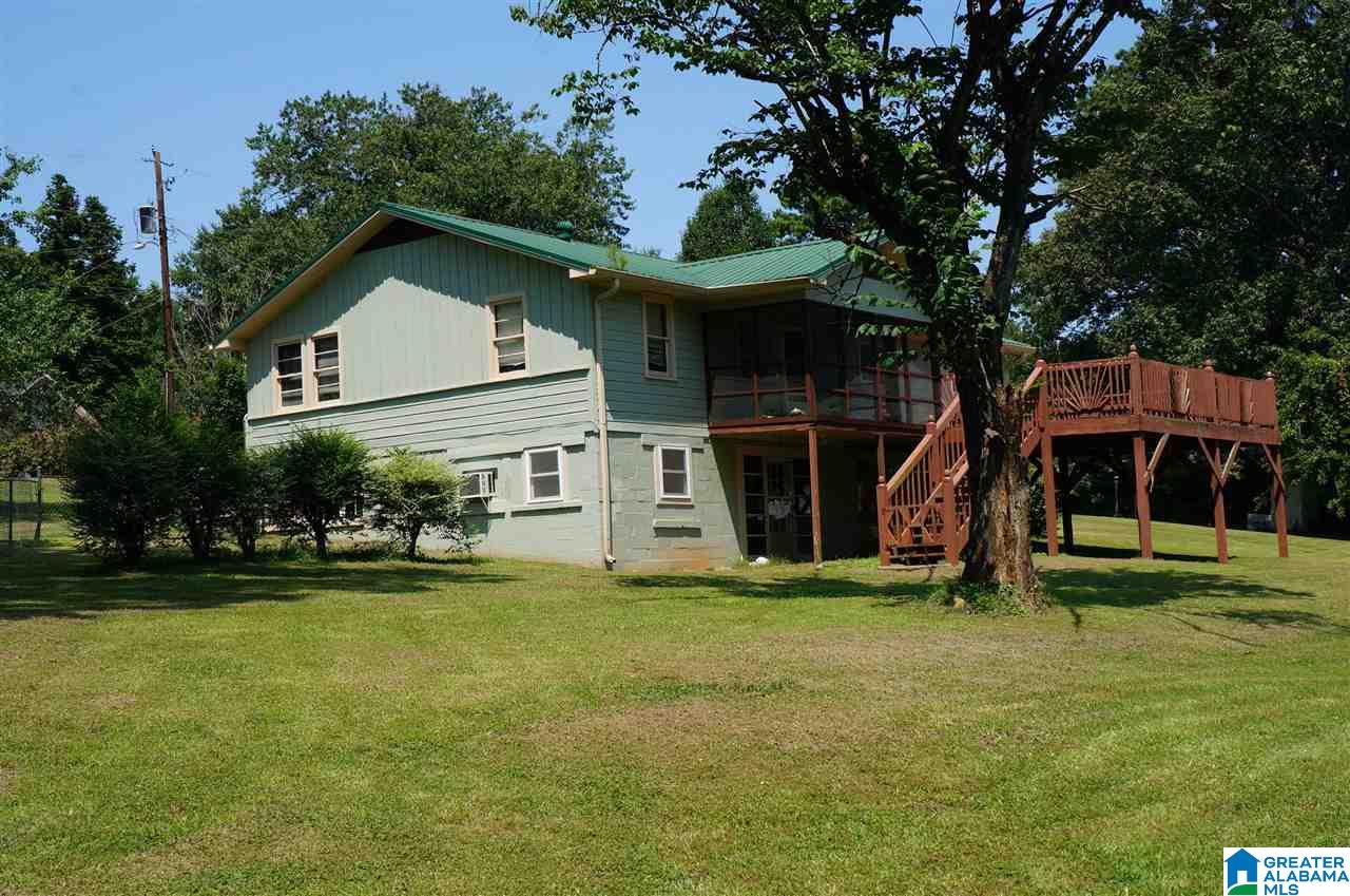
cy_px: 448
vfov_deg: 30.7
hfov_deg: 45.0
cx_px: 675
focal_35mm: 44
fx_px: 1629
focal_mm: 29
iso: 160
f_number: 13
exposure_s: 1/160
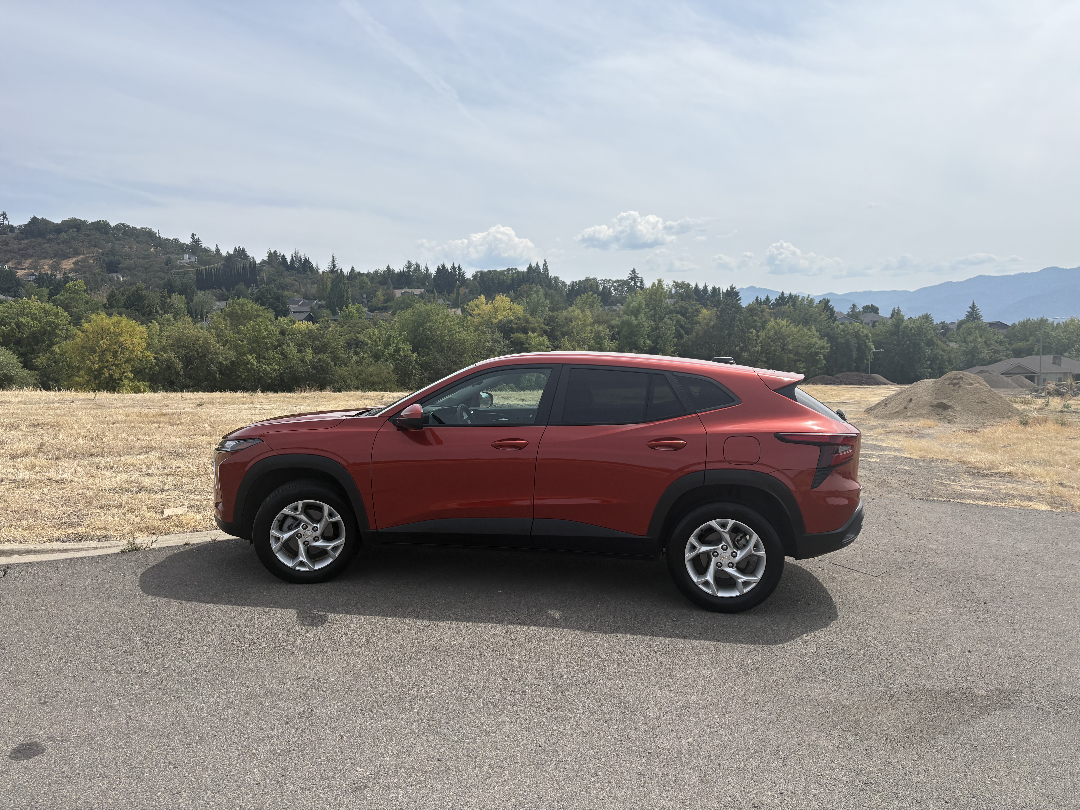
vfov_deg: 53.1
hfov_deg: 67.3
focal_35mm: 26
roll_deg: +1.3
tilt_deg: -4.0
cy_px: 405
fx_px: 811
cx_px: 540
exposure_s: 1/5814
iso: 50
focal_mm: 5.96
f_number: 1.6
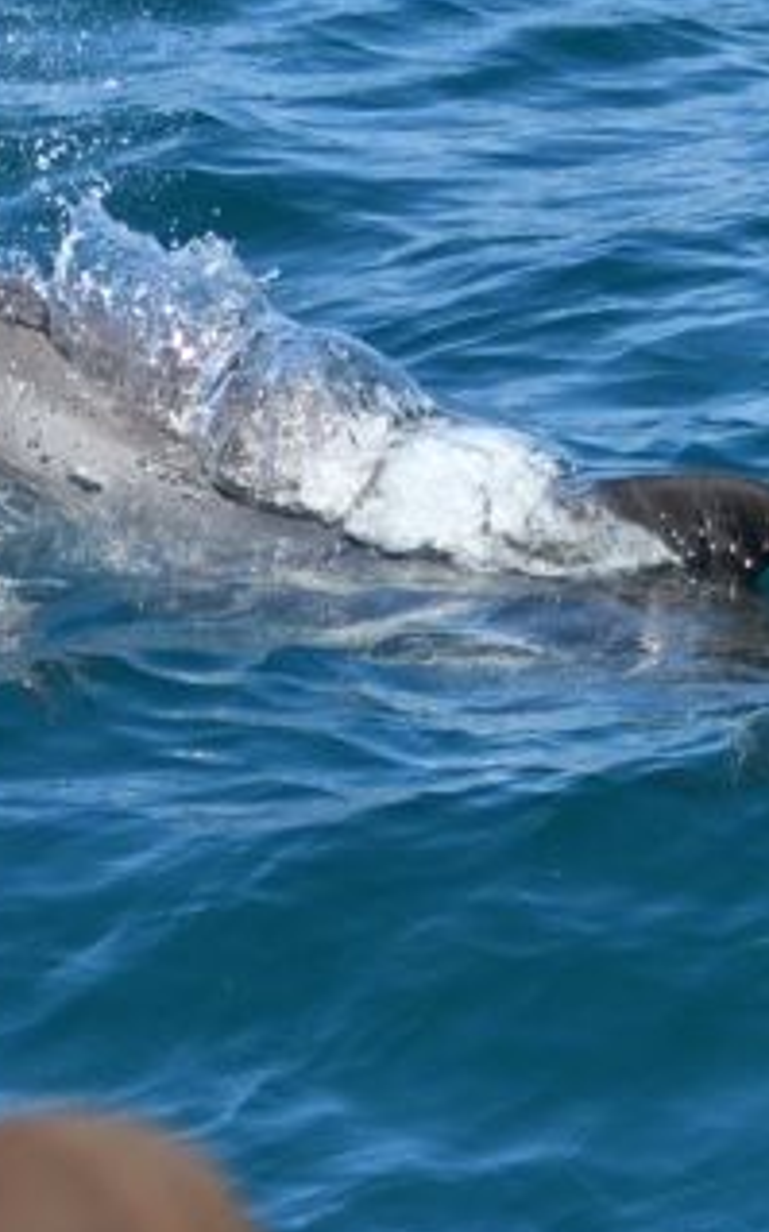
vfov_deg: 4.4
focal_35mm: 473
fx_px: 15882
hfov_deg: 2.8
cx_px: -120
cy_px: 890
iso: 1400
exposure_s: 1/8000
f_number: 5.3
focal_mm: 185
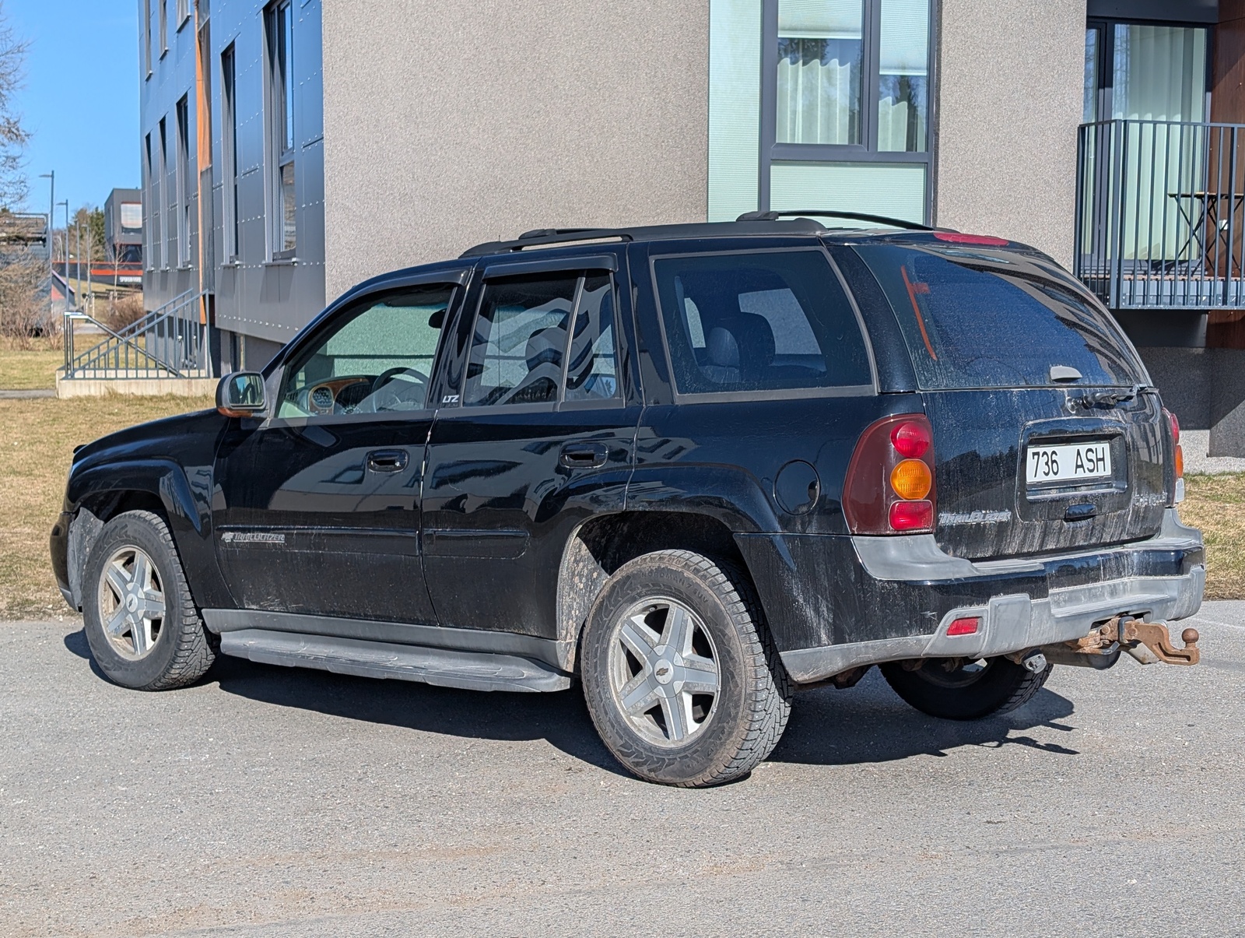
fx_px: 1765
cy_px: 469
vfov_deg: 29.8
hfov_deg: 38.9
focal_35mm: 49
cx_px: 622
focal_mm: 6.9
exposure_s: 1/1335
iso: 23
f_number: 1.68
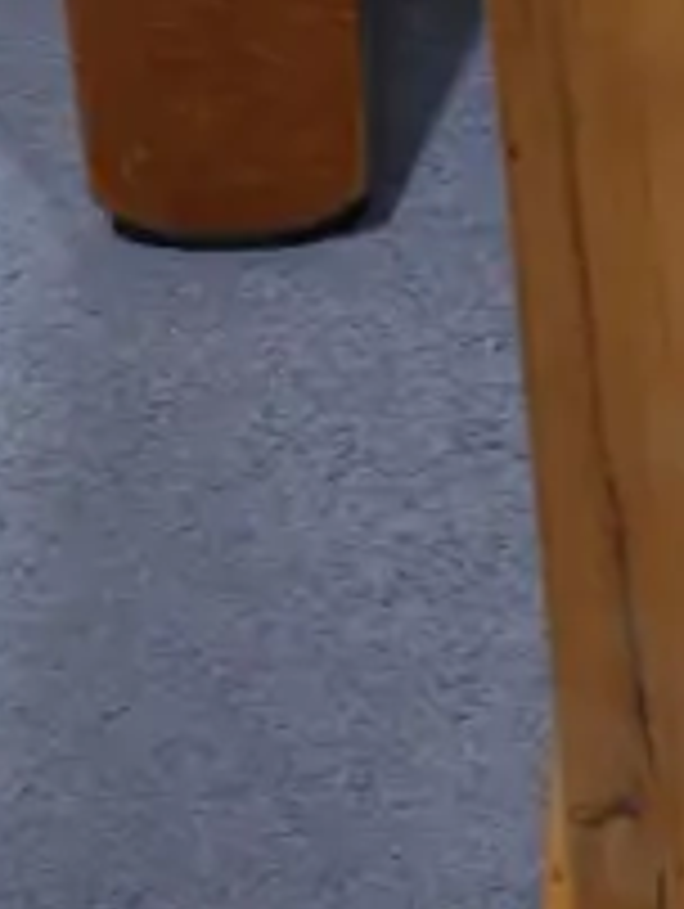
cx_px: 1521
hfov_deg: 5.9
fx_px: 6389
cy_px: -436
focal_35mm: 243
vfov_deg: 8.0
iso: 640
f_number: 5.2
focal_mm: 24
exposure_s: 1/60
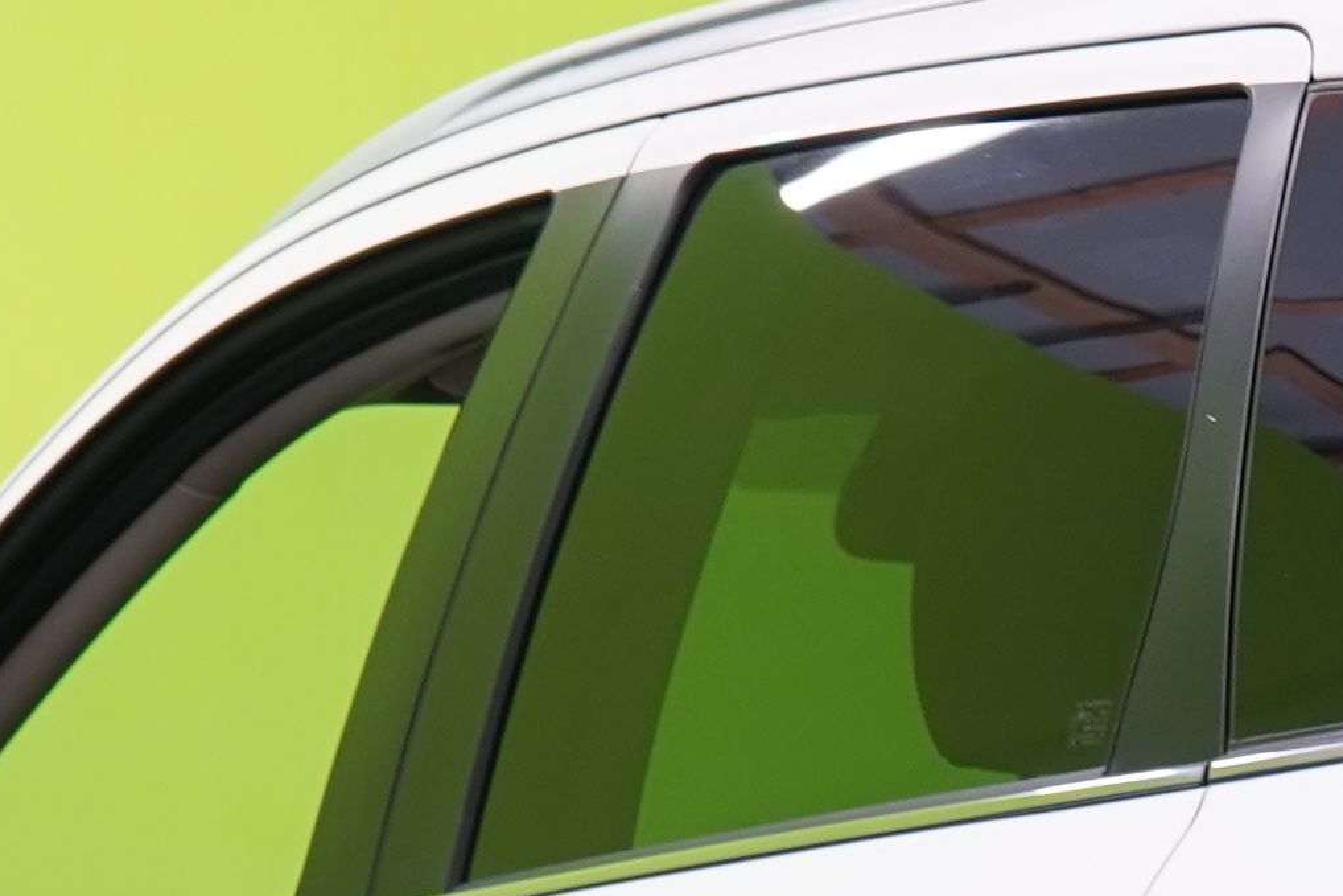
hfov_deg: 6.9
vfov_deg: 4.6
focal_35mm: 295
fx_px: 11004
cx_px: 2048
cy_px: 1396
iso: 400
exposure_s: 1/30
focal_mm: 50
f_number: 5
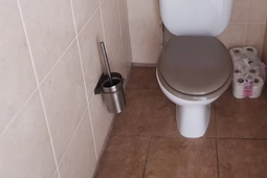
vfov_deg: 31.4
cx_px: 193
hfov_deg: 50.2
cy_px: -23
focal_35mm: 37
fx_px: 274
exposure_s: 1/20
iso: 640
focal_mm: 2.26
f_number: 2.2
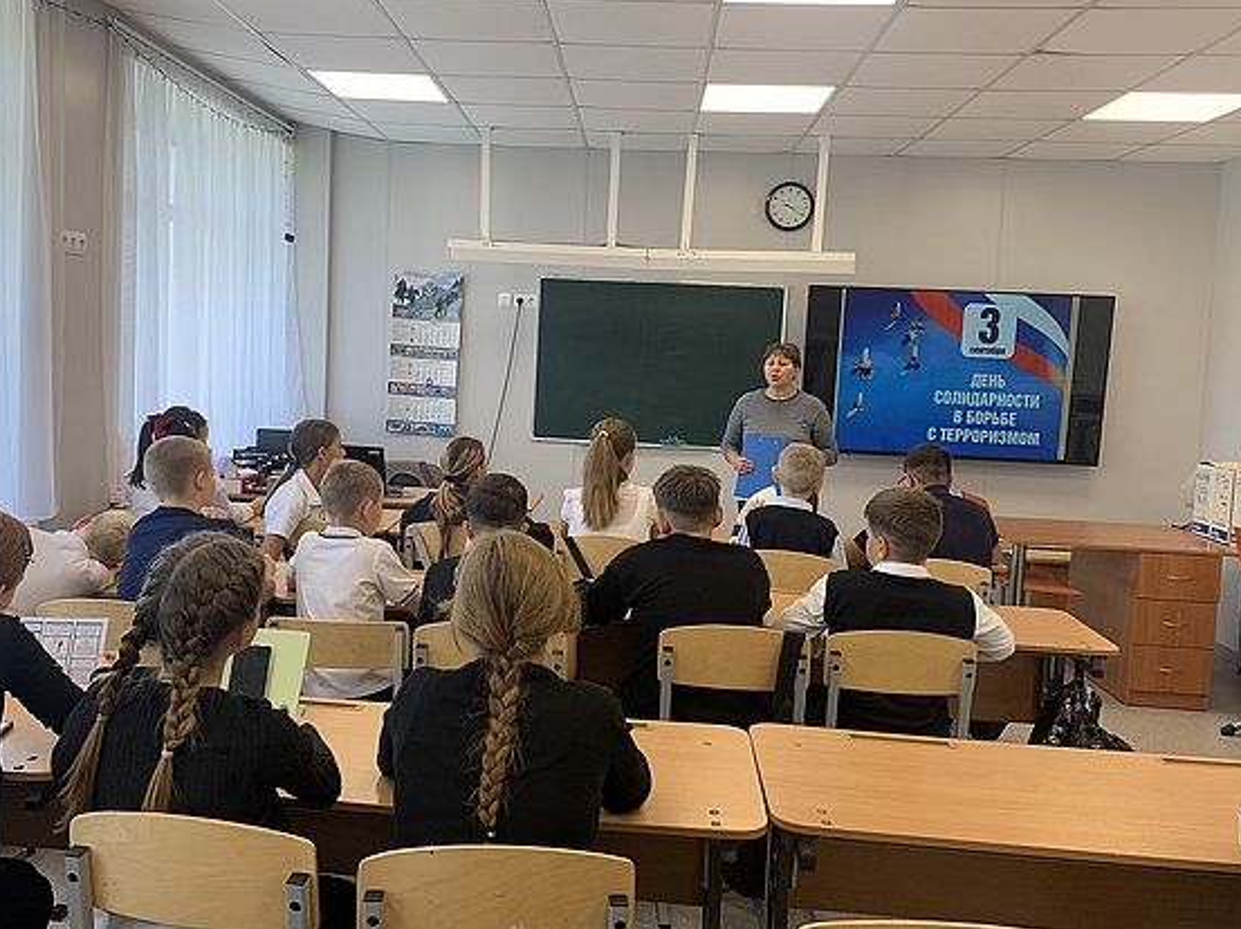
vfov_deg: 44.1
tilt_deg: -1.8
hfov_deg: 56.7
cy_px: 424
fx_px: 1146
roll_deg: -2.3
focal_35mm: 32
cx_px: 541
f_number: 1.8
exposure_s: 1/122
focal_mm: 4.25
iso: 50
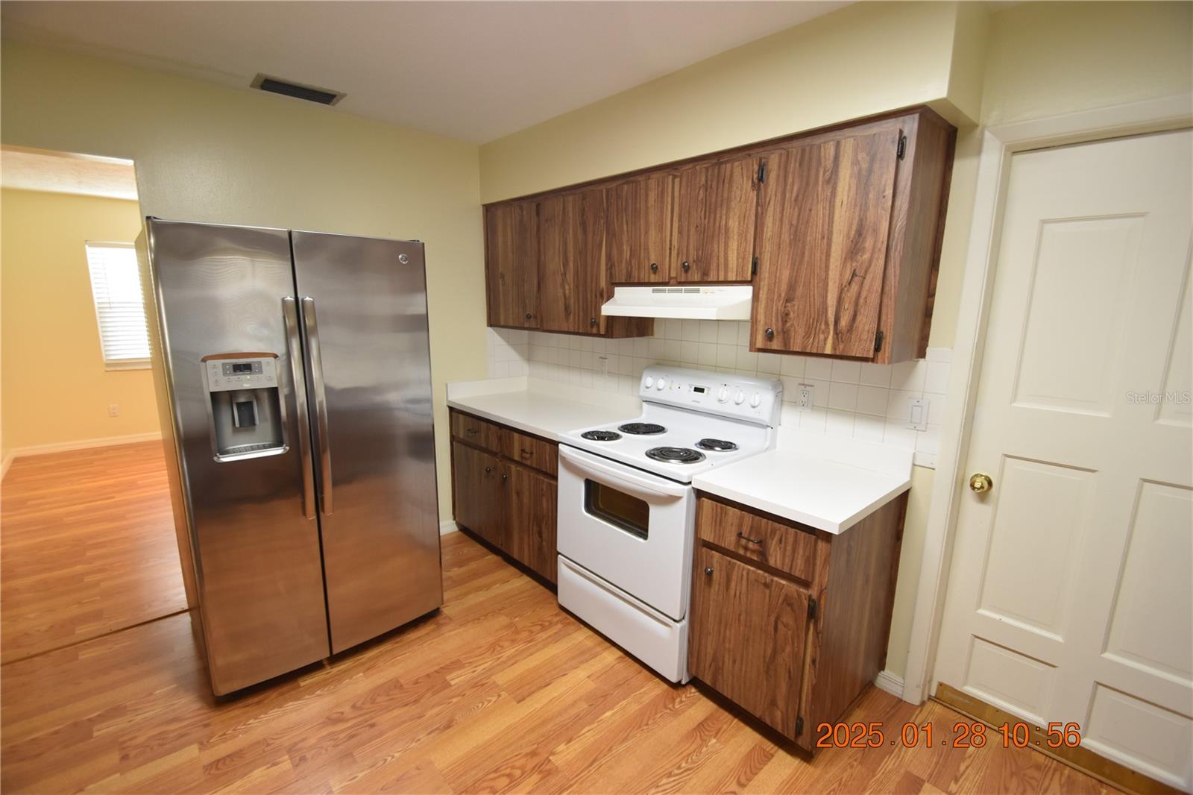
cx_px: 596
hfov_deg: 100.4
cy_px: 398
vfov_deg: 77.3
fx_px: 497
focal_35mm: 15
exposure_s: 1/60
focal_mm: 10
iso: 900
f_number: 3.5
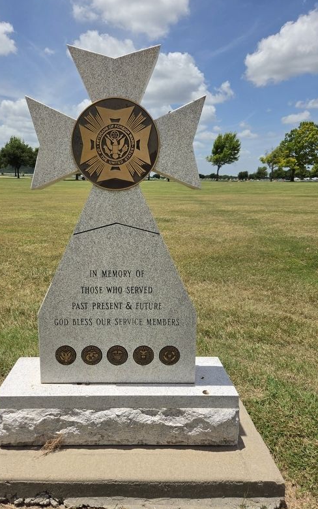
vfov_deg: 72.5
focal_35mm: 25
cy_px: 255
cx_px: 126
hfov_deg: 49.0
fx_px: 346
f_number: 1.8
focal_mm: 5.4
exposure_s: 1/6836
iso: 80
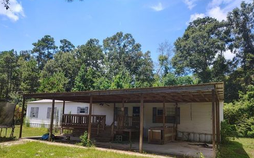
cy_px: 92
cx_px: 128
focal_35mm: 26
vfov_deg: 47.4
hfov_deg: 70.4
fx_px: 180
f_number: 1.8
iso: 100
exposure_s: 1/496
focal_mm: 5.56
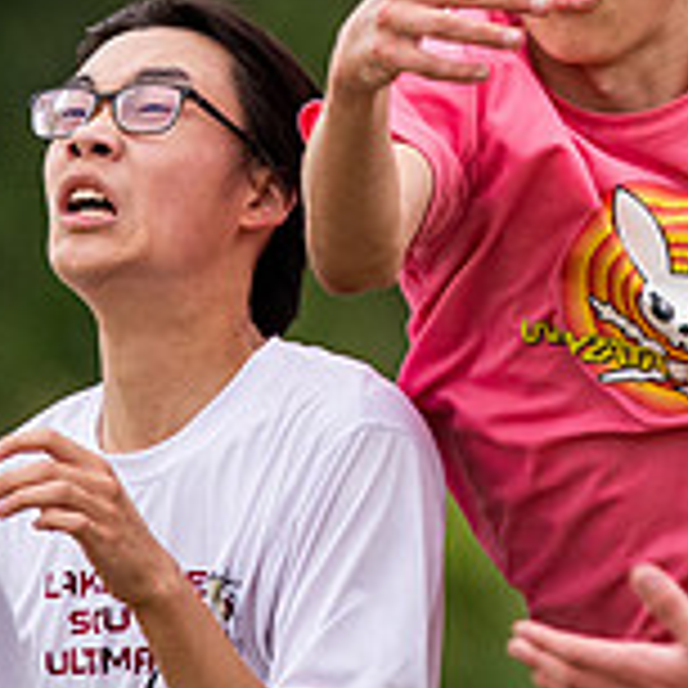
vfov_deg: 1.0
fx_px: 41465
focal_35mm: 1844
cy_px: -321
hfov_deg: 1.0
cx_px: 783
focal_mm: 300
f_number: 4
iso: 400
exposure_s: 1/3200
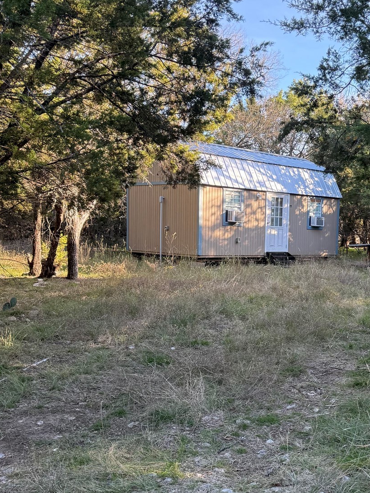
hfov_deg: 31.3
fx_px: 641
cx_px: 299
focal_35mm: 45
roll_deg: -3.8
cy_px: 276
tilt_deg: -3.8
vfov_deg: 42.0
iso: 100
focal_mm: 6.76
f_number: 1.78
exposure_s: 1/258
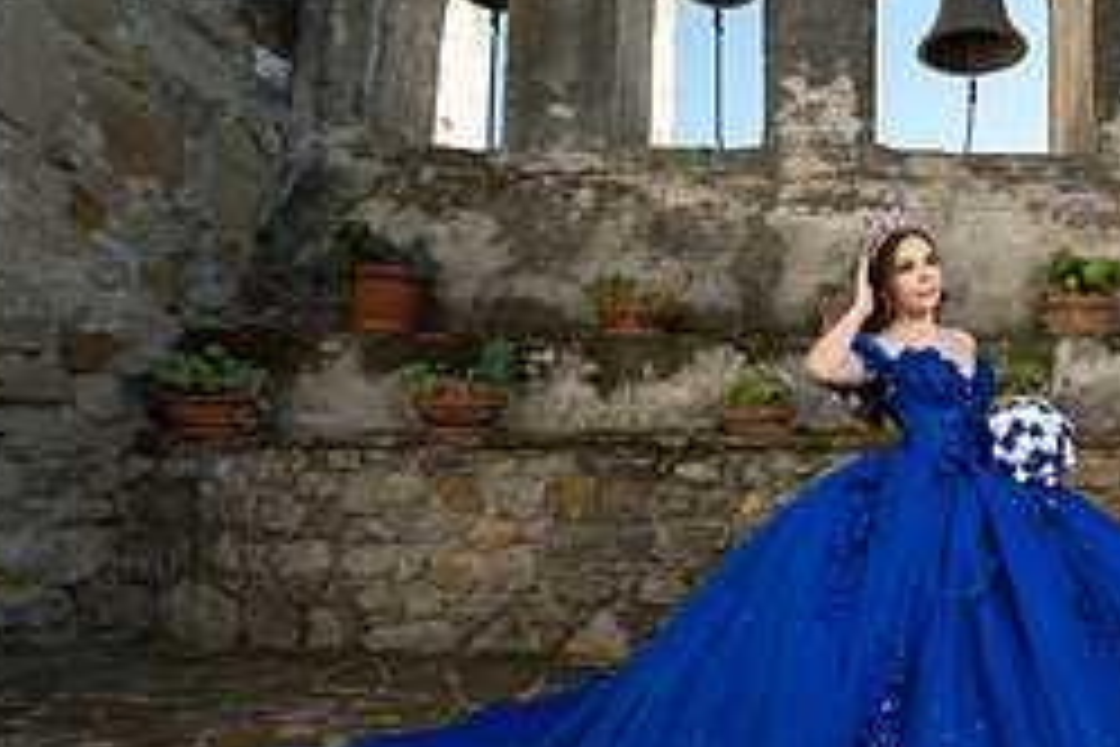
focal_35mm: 28
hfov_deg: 60.8
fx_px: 871
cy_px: 412
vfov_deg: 46.3
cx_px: 877
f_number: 2.8
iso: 50
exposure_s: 1/400
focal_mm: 12
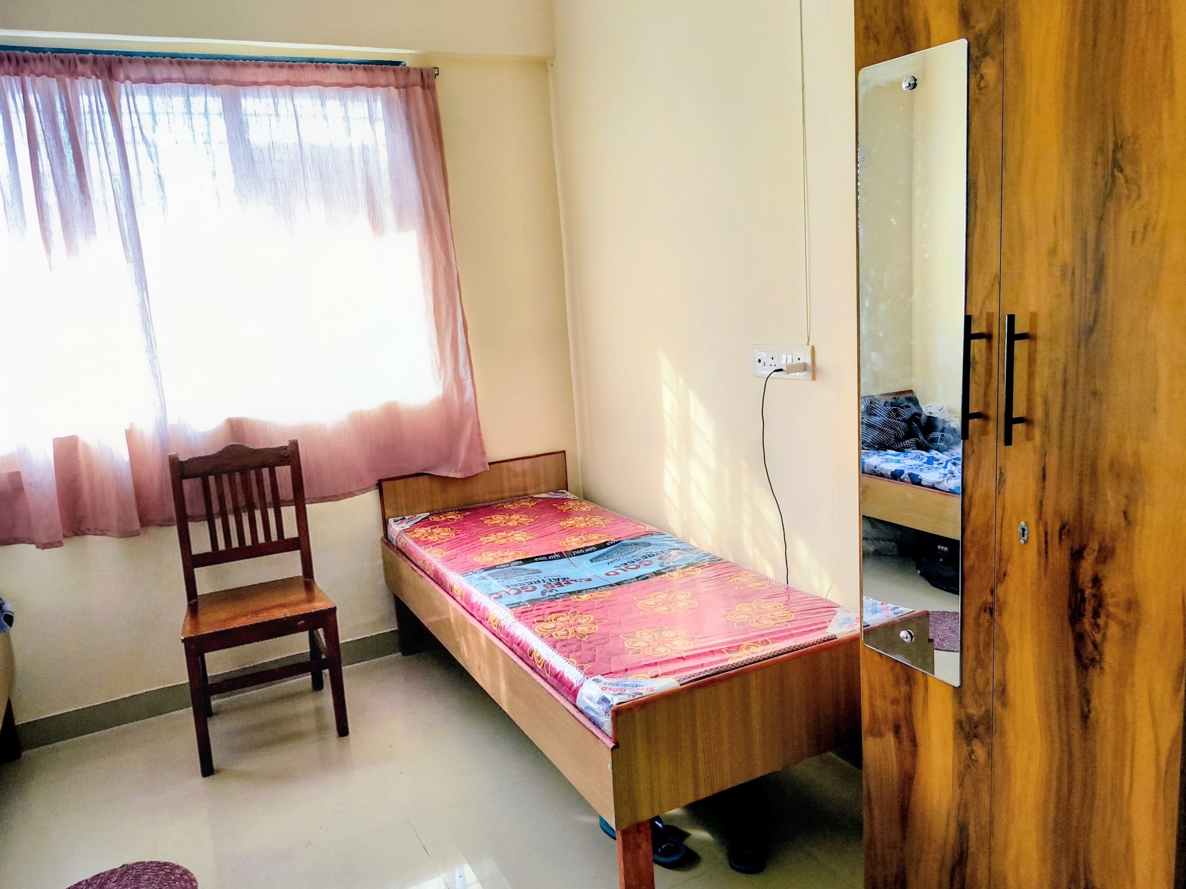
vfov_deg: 58.9
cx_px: 593
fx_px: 788
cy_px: 444
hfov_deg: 73.9
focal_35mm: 23
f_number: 1.8
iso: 241
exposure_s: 1/100
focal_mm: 5.56
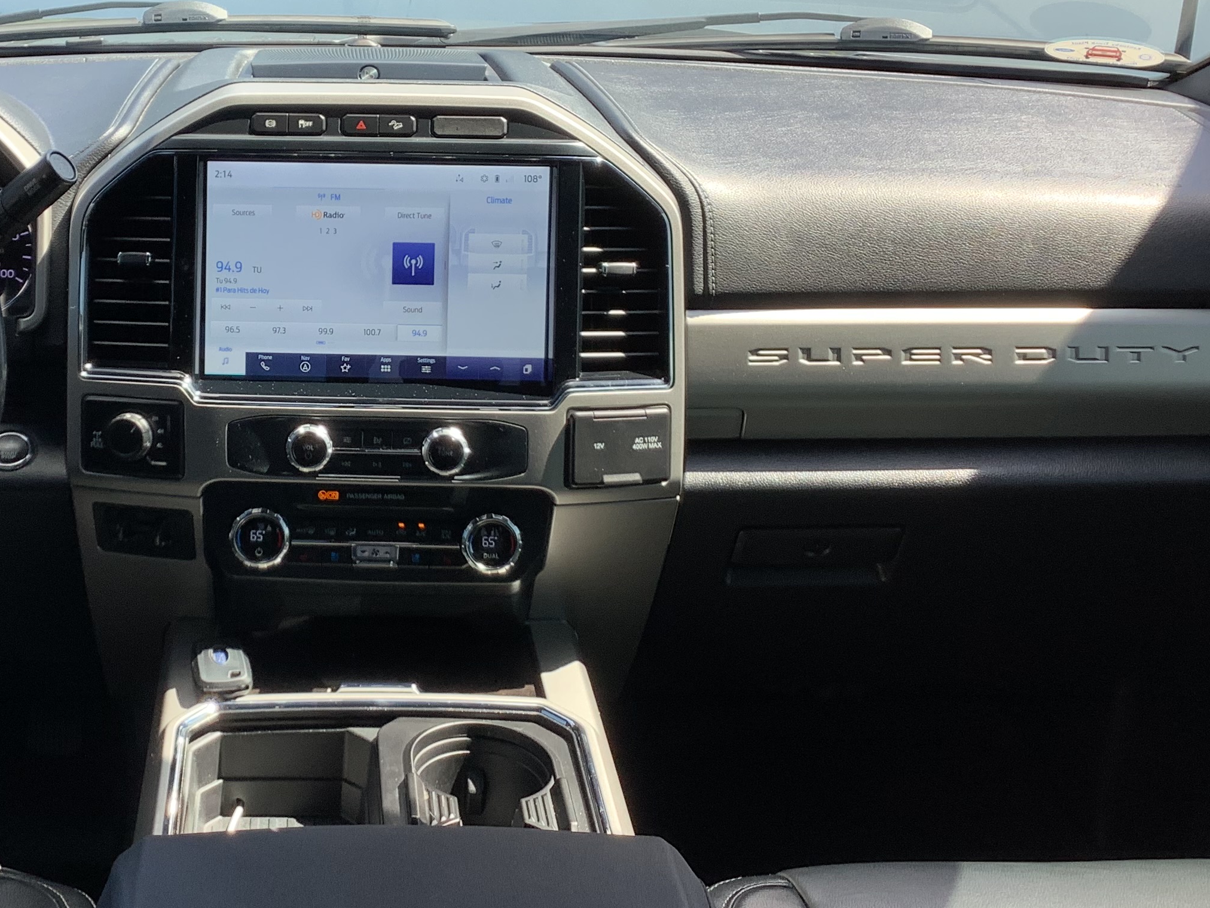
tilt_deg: -20.6
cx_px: 312
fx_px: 1748
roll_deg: -0.9
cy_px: 380
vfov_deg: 29.1
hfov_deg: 37.3
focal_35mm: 50
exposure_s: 1/124
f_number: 2.4
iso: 25
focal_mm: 3.3
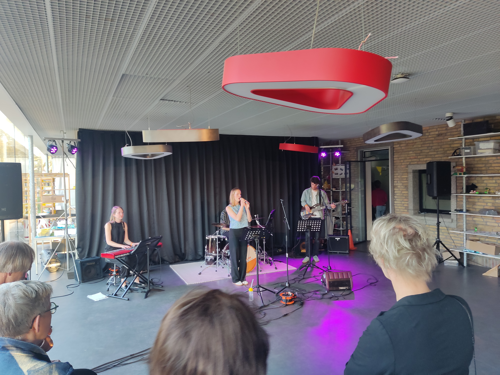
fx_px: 361
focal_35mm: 25
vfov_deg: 54.9
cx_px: 250
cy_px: 188
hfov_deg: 69.4
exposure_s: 1/33
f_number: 1.79
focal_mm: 4.71
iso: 121
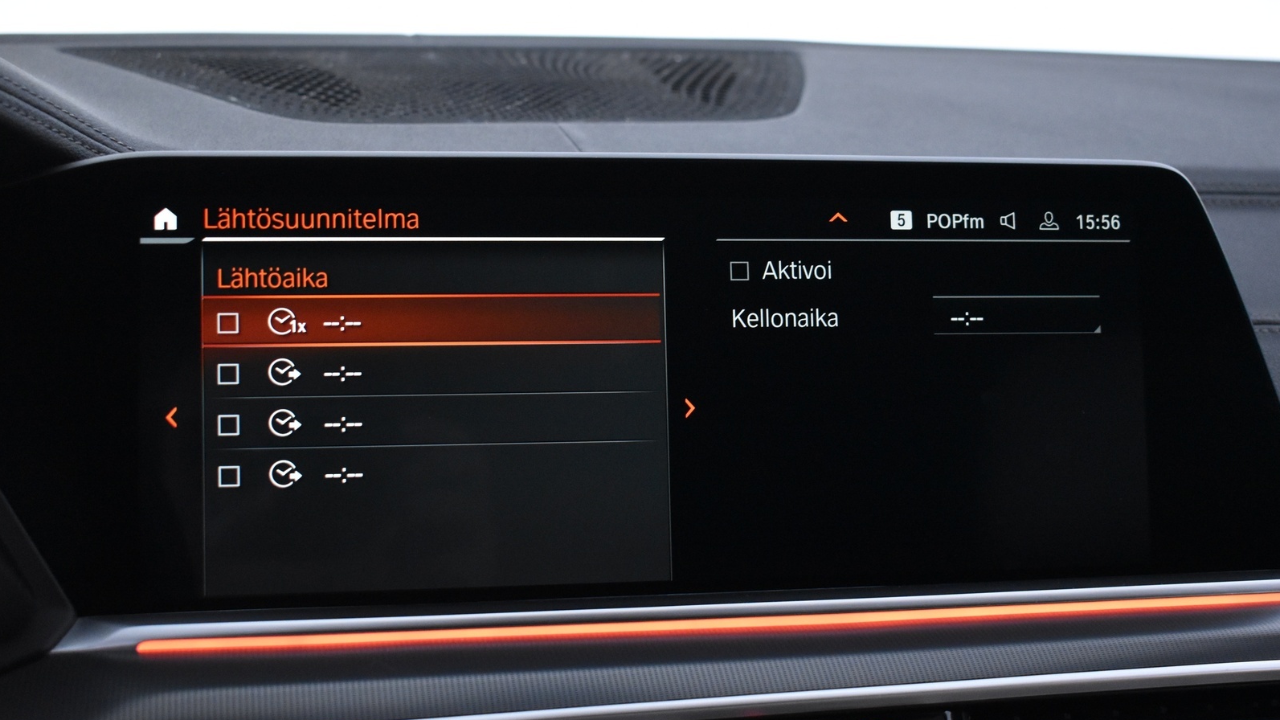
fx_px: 1681
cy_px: 366
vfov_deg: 24.2
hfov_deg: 41.7
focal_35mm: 50
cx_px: 636
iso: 3200
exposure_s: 1/40
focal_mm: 31
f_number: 4.2
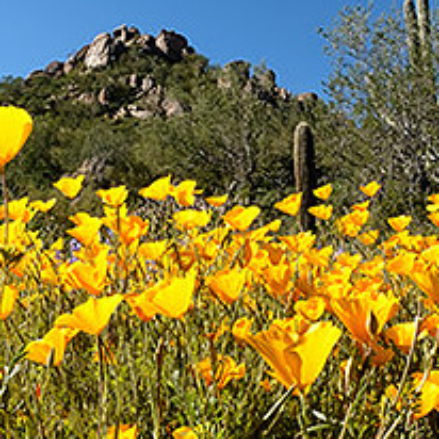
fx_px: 617
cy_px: 255
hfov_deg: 38.8
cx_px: 151
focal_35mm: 43
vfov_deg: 39.1
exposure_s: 1/100
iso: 200
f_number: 14
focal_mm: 12
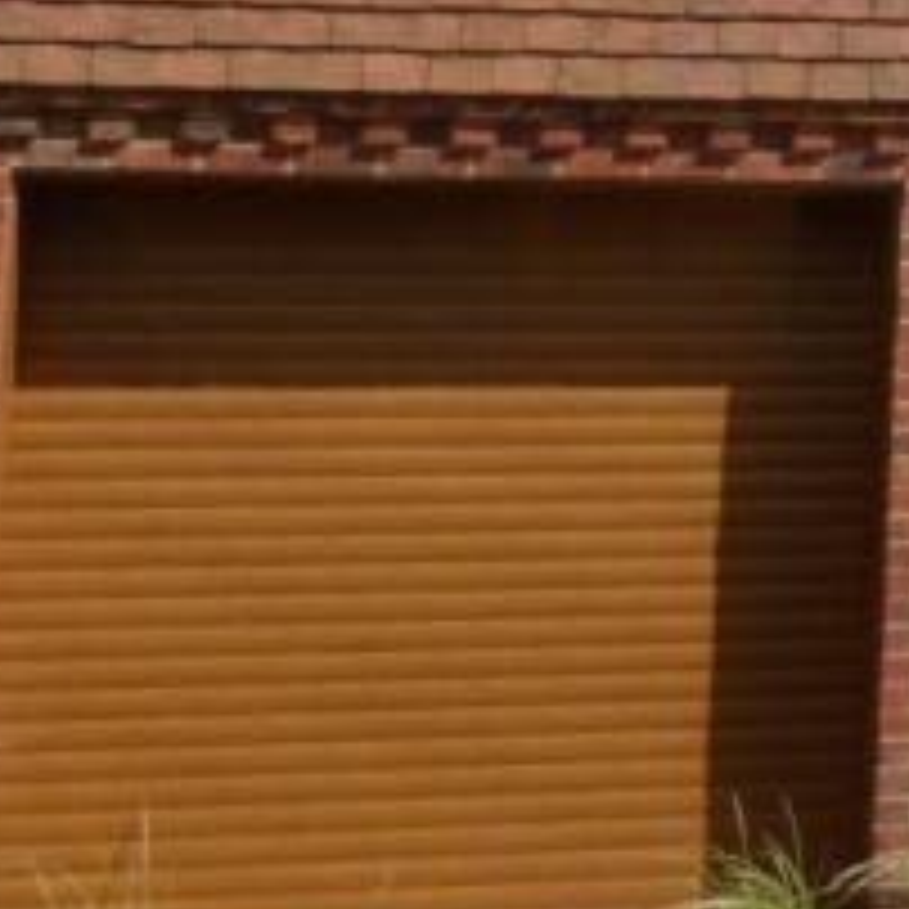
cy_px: -410
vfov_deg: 14.6
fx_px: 3327
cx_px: 1800
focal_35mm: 112
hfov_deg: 13.4
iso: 80
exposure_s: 1/1000
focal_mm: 4.5
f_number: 2.8
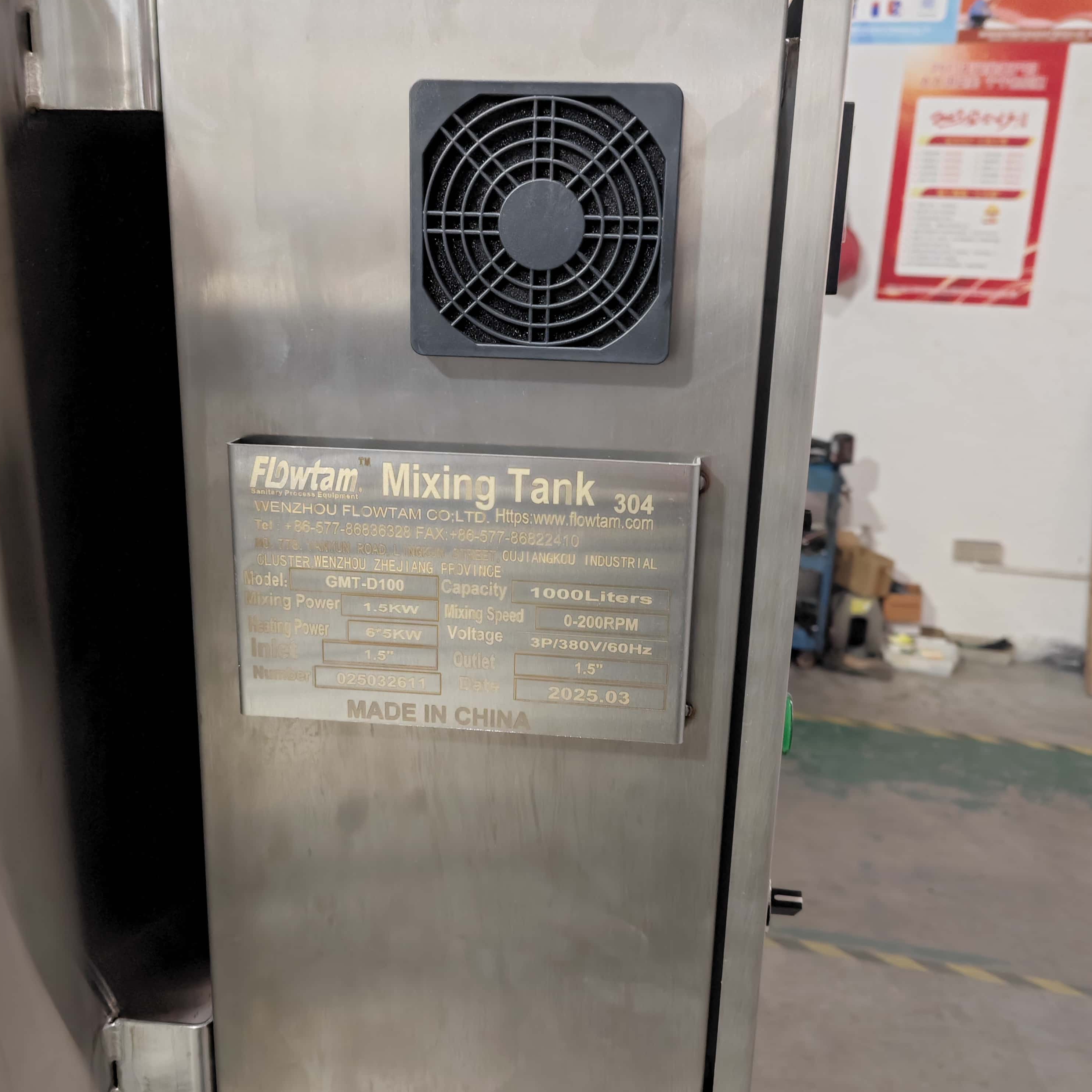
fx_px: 999
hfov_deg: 57.3
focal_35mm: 28
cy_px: 520
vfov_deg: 57.3
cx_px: 547
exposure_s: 1/25
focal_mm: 5.43
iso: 800
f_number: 1.8
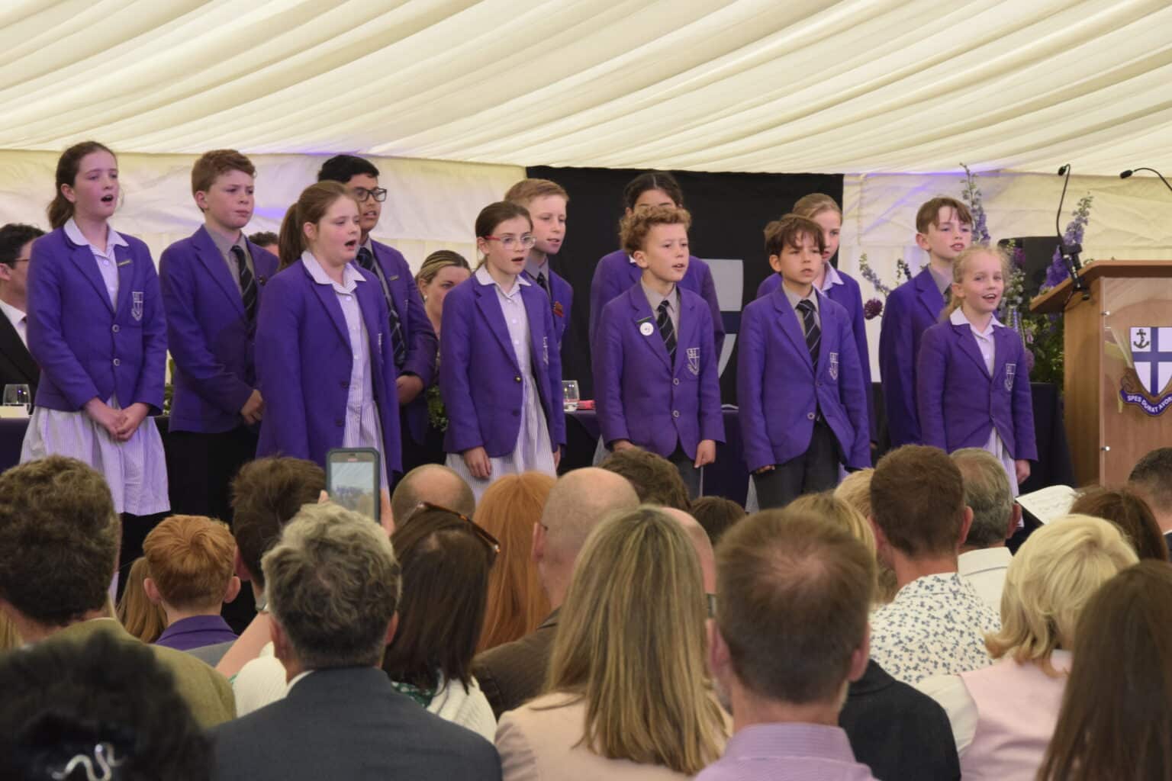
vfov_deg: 8.2
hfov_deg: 12.2
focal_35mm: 168
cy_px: 390
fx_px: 5469
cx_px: 586
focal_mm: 112
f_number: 14
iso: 2000
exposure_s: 1/200
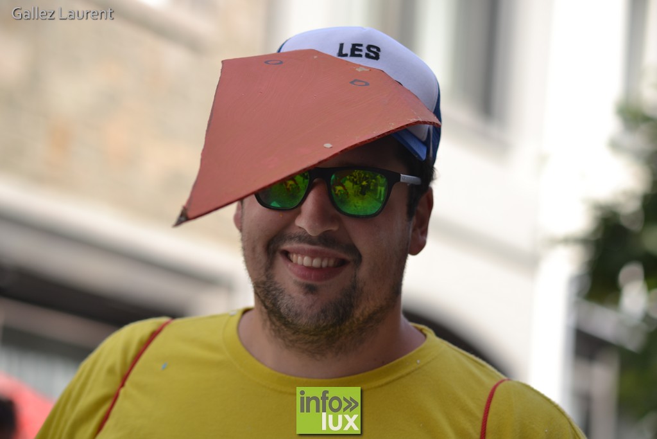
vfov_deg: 9.9
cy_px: 220
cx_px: 328
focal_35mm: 138
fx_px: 2519
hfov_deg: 14.9
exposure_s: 1/640
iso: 100
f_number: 3.2
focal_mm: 92
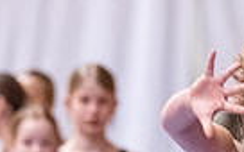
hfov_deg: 1.8
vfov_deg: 1.1
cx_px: 246
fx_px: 7927
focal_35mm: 1192
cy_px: 261
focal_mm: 200
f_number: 3.2
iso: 12800
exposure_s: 1/1250
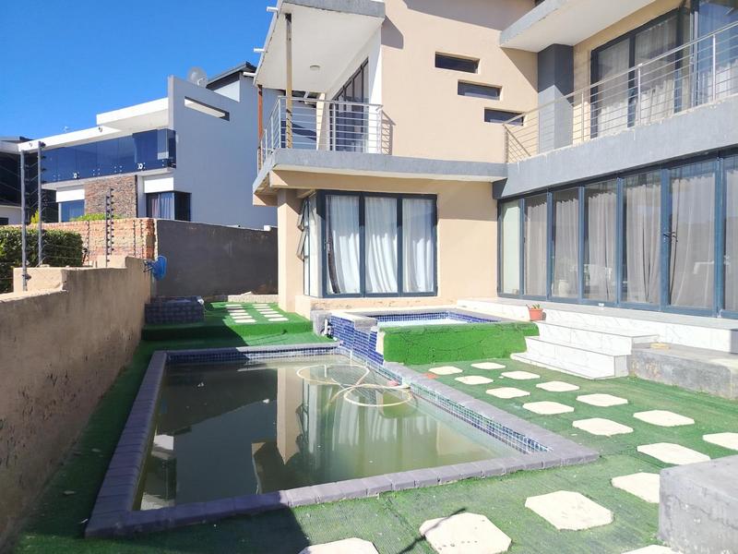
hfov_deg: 71.6
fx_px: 512
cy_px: 277
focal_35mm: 24
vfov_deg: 56.8
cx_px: 369
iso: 100
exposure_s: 1/925
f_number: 1.75
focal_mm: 5.25
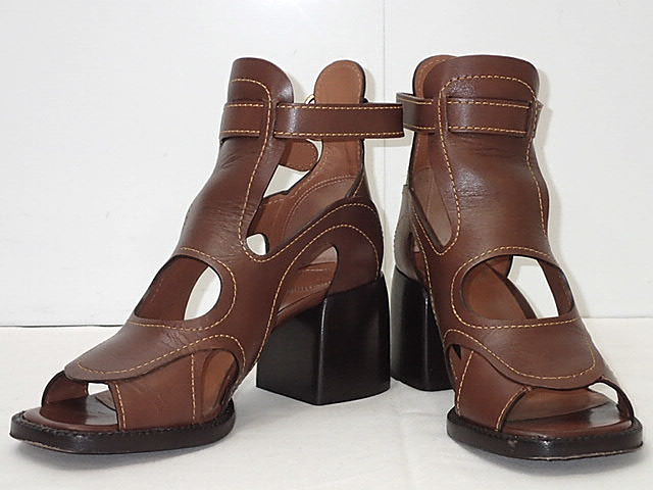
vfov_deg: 17.4
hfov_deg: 23.0
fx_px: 1603
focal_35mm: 85
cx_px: 326
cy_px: 245
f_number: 4.5
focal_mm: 15.41
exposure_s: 1/80
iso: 500
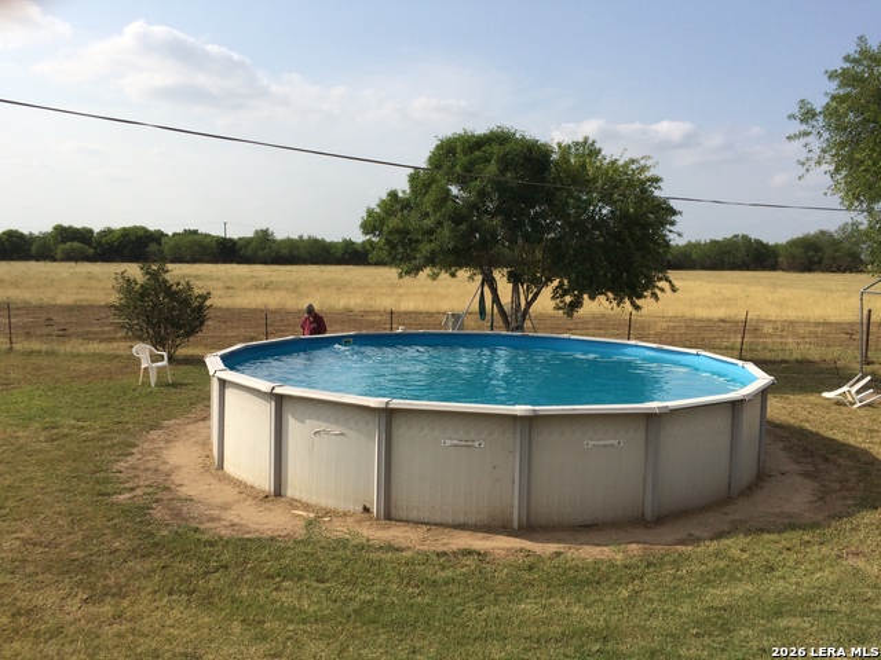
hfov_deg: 61.7
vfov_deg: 48.2
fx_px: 738
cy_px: 330
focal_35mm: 29
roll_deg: -0.3
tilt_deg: -6.0
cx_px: 440
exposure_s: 1/3165
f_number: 2.2
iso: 32
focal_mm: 4.15
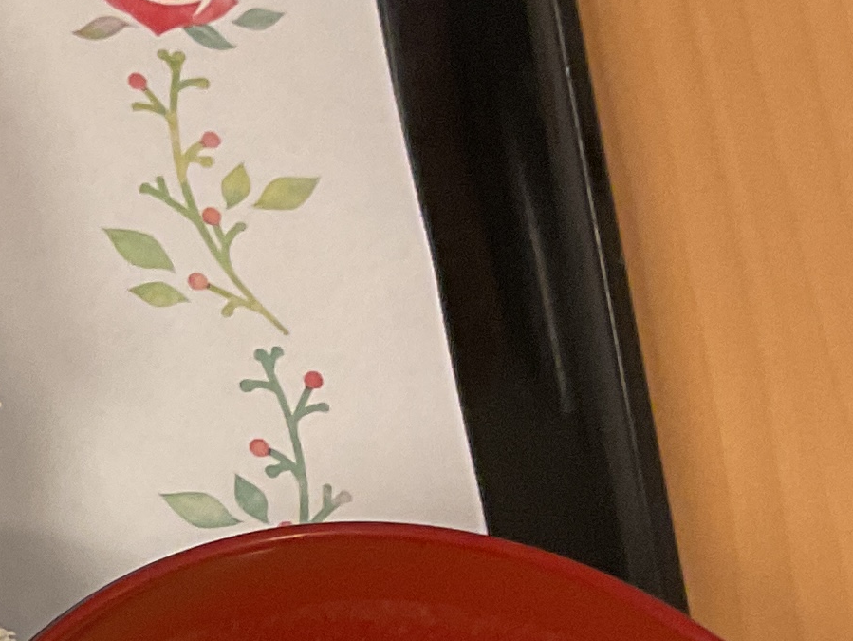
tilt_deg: -67.6
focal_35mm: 130
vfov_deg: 11.2
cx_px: -586
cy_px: 755
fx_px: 3205
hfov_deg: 13.8
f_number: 1.8
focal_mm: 3
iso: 64
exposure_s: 1/50
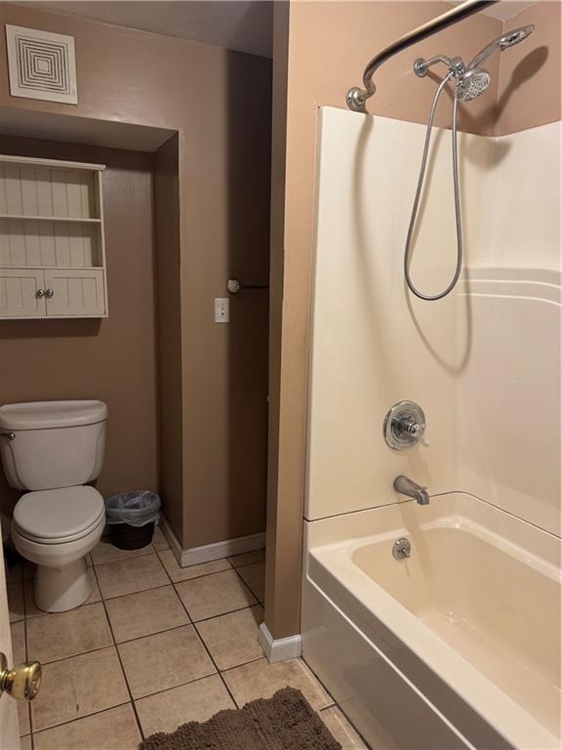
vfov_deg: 71.6
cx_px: 281
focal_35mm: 24
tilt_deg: -10.4
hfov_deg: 56.8
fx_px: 520
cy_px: 375
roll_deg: -0.6
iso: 200
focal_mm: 6.76
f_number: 1.78
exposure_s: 1/60
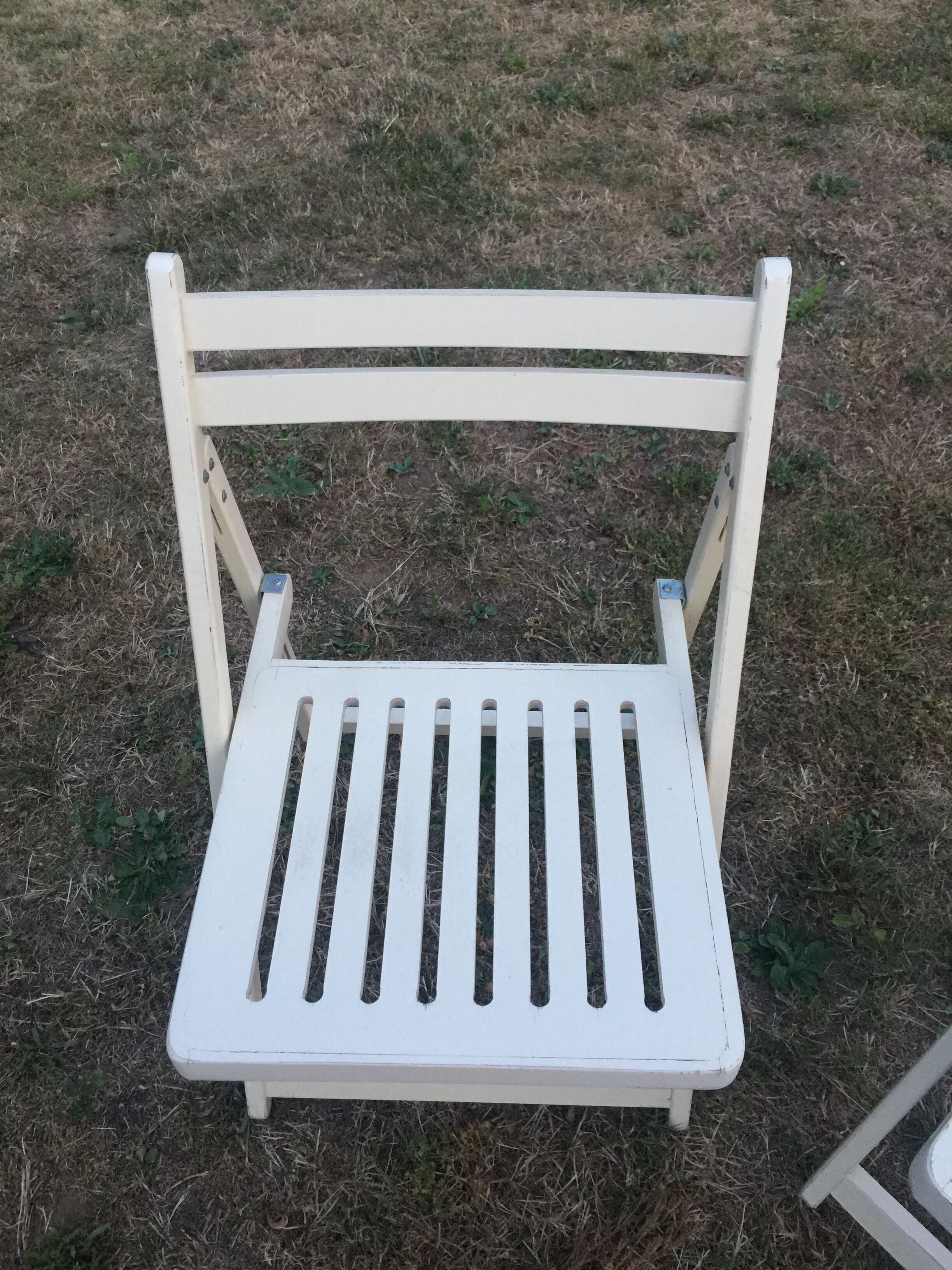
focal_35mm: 29
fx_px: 1063
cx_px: 476
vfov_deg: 61.7
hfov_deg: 48.2
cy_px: 635
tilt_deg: -47.8
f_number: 2.2
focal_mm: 4.15
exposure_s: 1/17
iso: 80
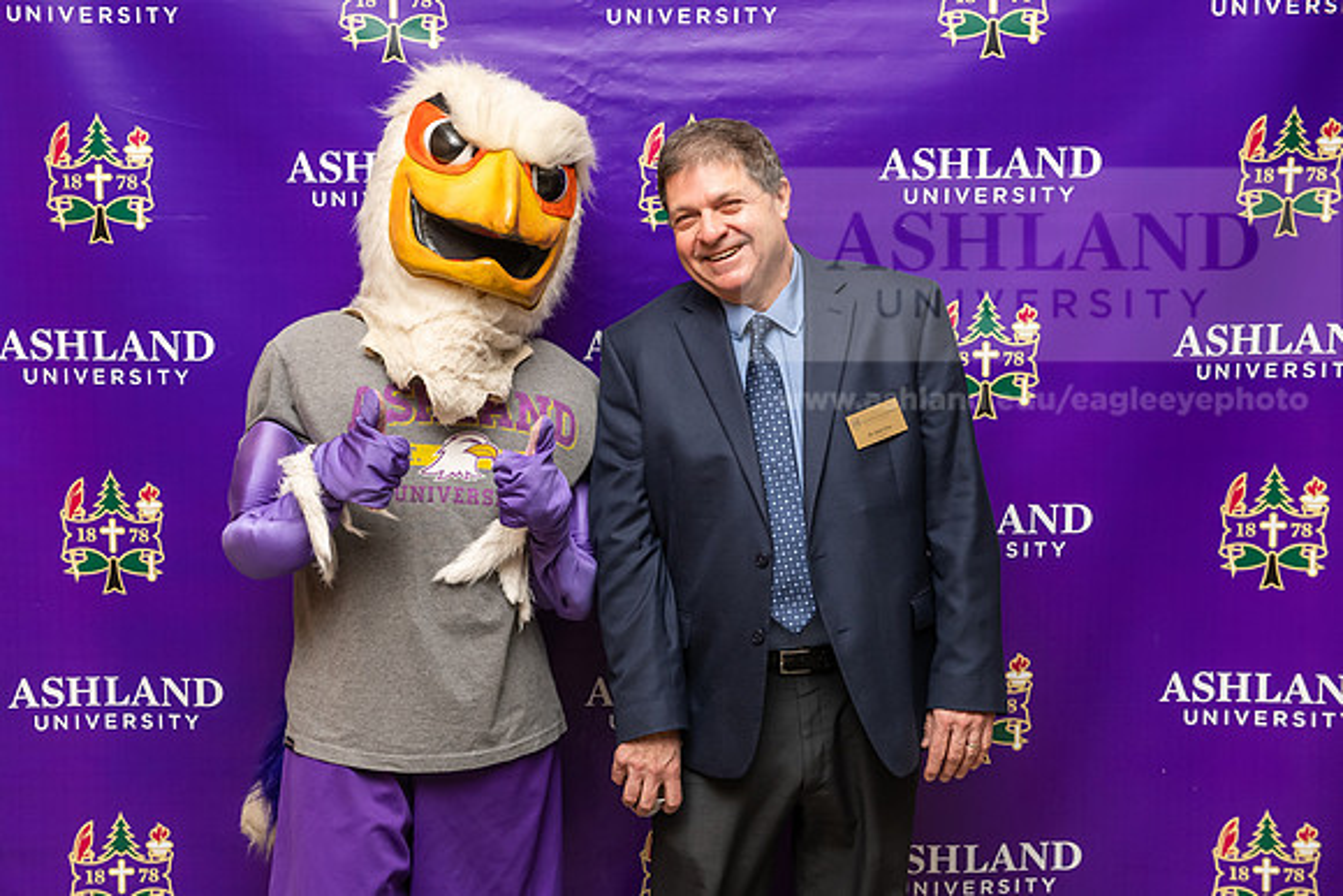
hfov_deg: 31.5
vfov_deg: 21.4
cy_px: 462
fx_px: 2375
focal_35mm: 64
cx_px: 583
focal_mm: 56
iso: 1000
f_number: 5.6
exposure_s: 1/200
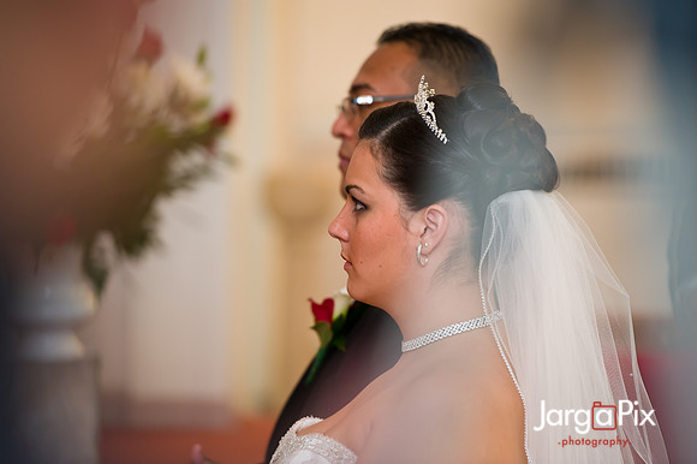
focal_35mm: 200
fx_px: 3870
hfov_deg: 10.3
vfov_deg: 6.9
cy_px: 232
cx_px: 348
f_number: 3.2
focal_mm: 200
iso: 1600
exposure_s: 1/200
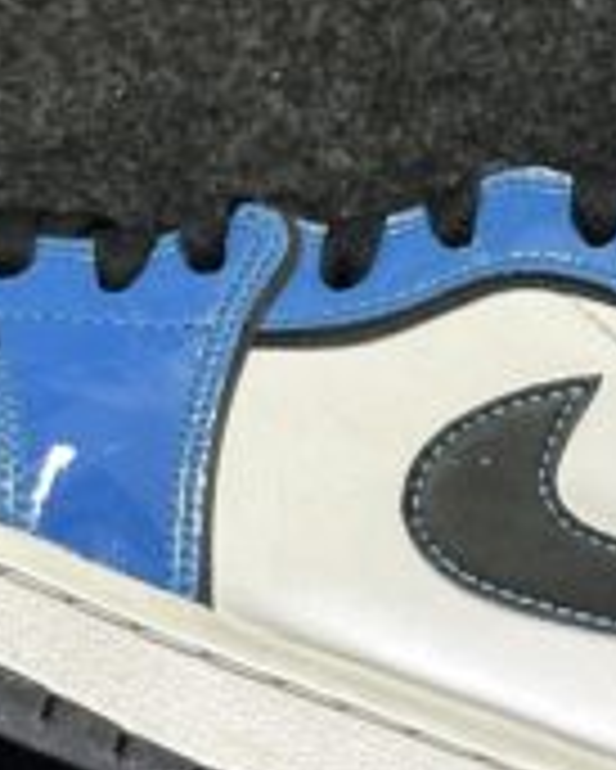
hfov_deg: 7.1
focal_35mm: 219
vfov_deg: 8.6
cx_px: 342
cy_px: 1150
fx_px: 4986
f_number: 1.78
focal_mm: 6.86
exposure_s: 1/50
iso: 160
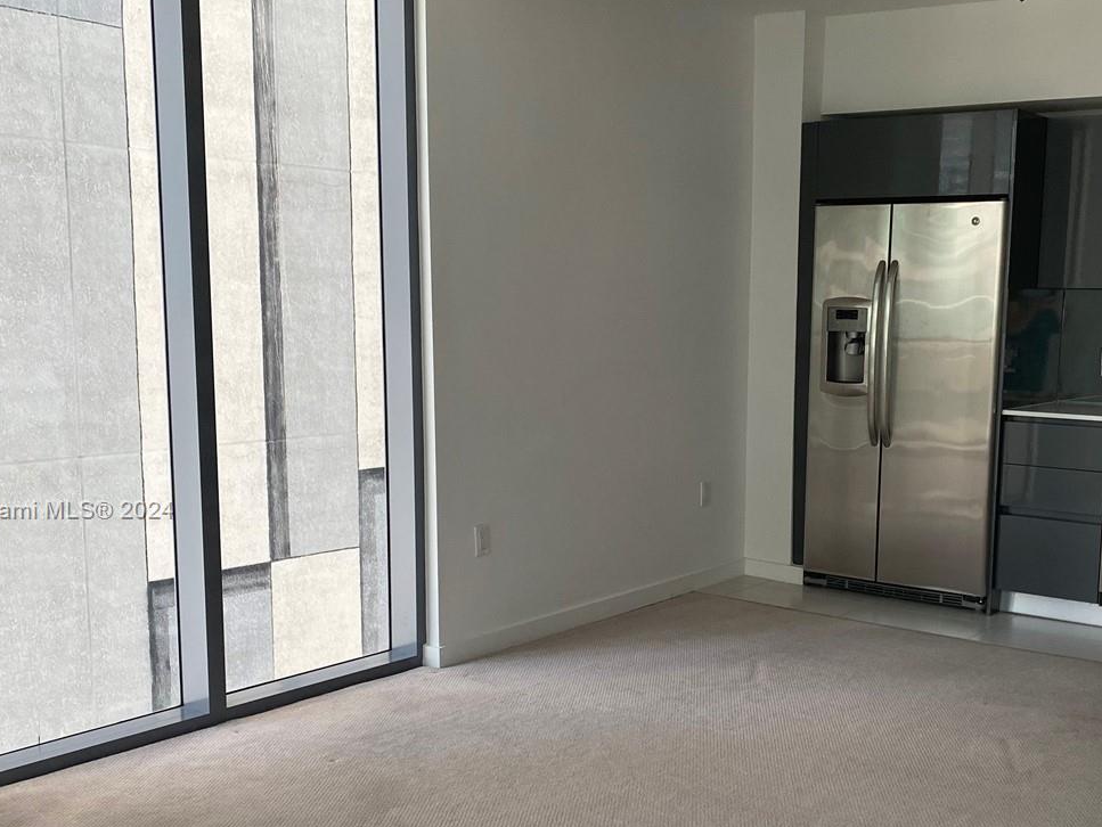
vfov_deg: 33.5
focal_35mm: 43
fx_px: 1369
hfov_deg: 43.3
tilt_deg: -7.8
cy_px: 511
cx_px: 720
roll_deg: -1.1
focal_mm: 4.25
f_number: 1.8
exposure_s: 1/121
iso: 100
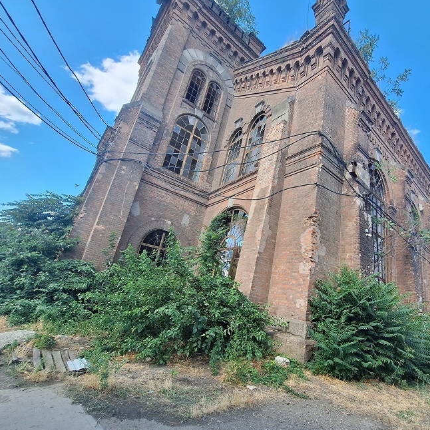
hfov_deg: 85.1
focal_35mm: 16
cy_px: 217
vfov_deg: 87.4
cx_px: 278
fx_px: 225
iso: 40
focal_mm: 1.74
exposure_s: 1/729
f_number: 2.2
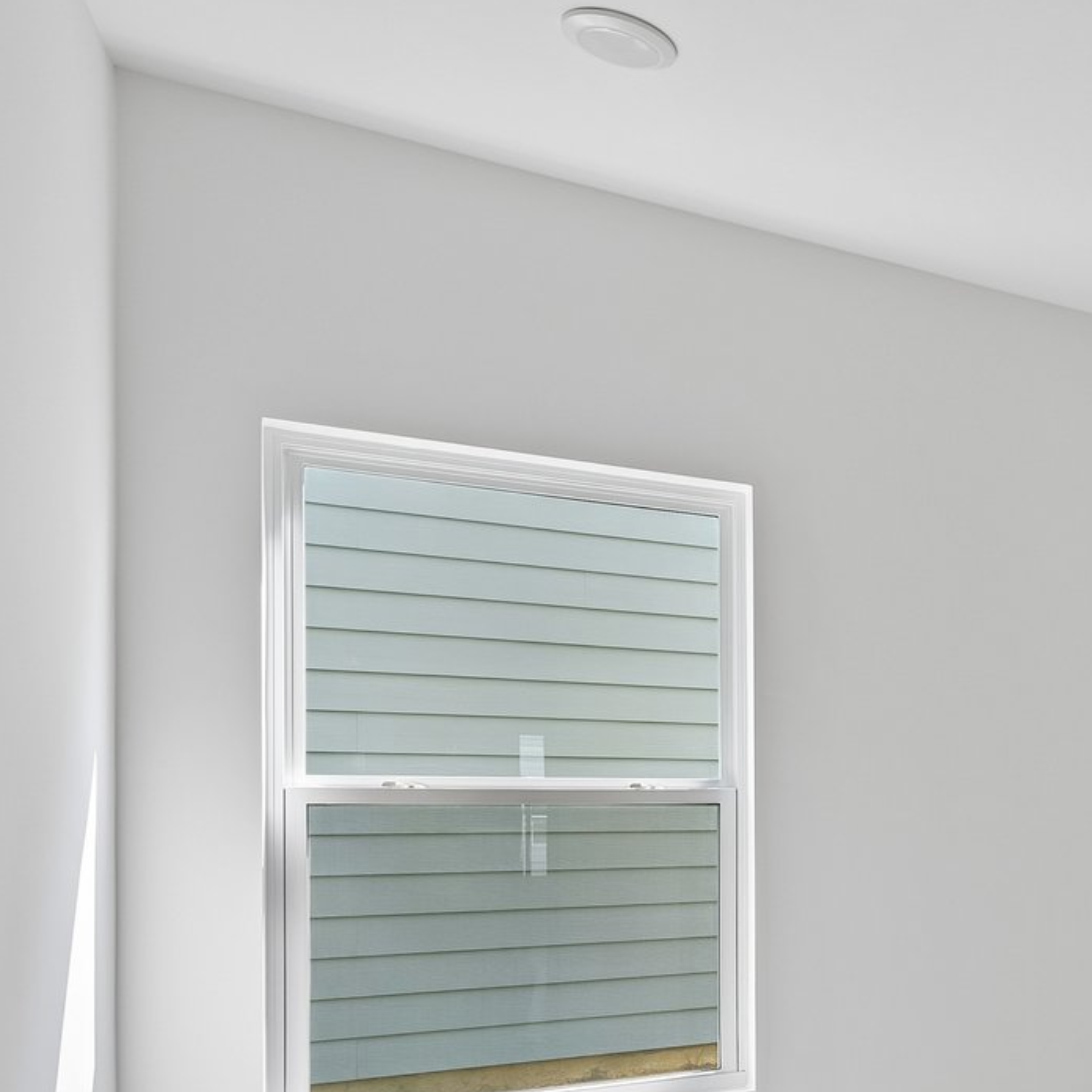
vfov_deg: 45.7
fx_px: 1249
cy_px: 812
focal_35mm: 35
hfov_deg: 32.7
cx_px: 1473
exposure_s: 1/15
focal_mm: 14
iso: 125
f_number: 8
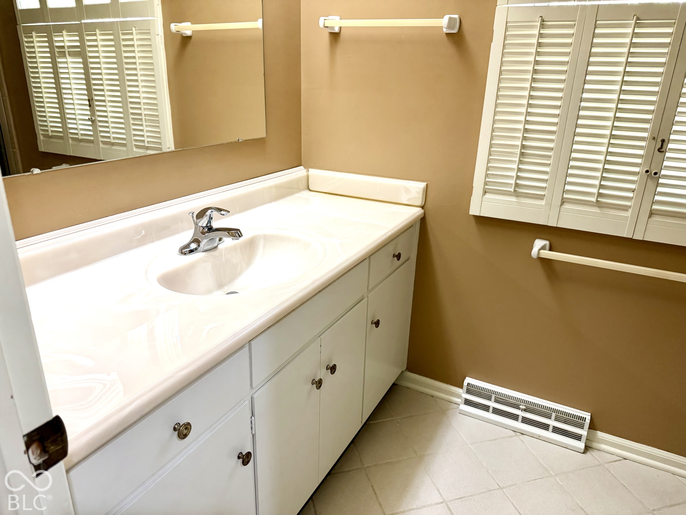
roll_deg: -1.8
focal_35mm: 24
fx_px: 476
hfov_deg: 71.6
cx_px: 343
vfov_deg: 56.8
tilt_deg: -19.5
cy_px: 258
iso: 200
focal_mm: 6.76
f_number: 1.78
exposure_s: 1/60
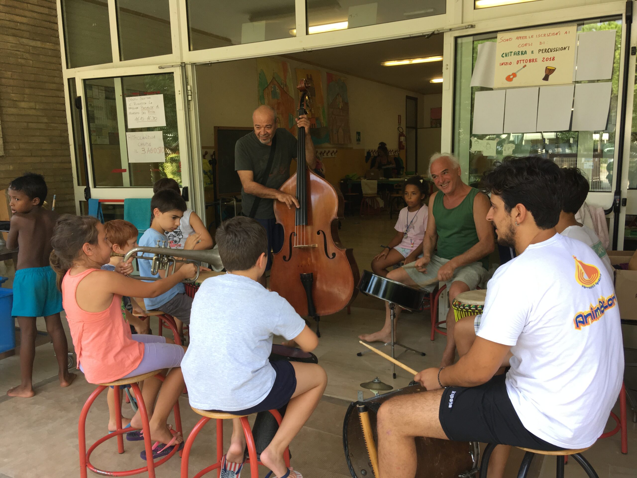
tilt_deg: -7.9
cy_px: 239
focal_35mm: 29
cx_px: 318
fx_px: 534
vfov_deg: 48.2
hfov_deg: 61.7
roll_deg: +1.7
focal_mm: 4.15
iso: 40
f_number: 2.2
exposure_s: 1/100
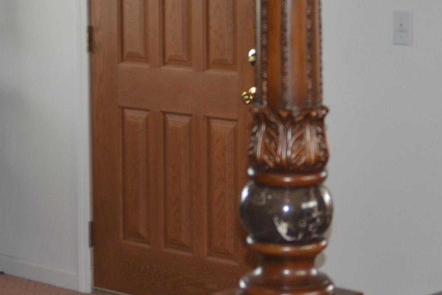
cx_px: 112
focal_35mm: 122
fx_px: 1498
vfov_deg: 11.1
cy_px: 11
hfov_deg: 16.7
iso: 250
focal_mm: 28
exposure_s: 1/125
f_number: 4
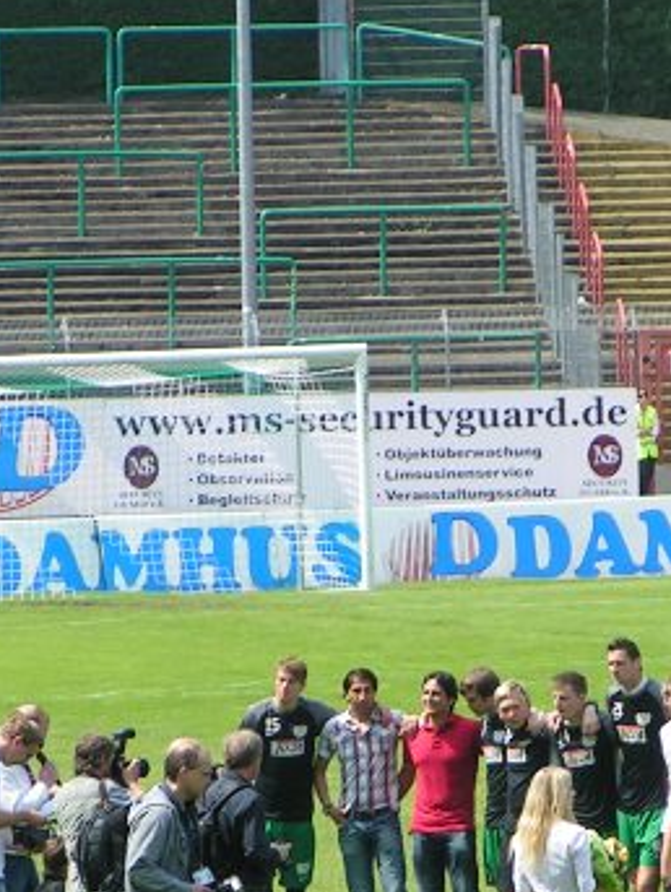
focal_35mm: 438
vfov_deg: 4.5
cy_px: 726
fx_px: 11299
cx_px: 515
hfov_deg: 3.4
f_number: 5
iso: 50
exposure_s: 1/320
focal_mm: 28.8
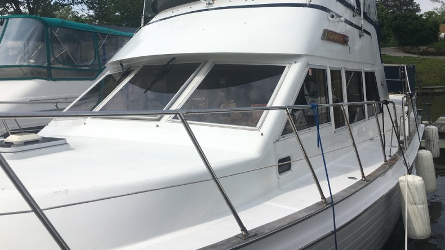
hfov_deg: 61.0
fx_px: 378
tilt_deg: -0.2
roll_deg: +3.2
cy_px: 83
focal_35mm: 32
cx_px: 222
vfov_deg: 36.3
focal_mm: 4.15
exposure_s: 1/2481
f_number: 2.2
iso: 25
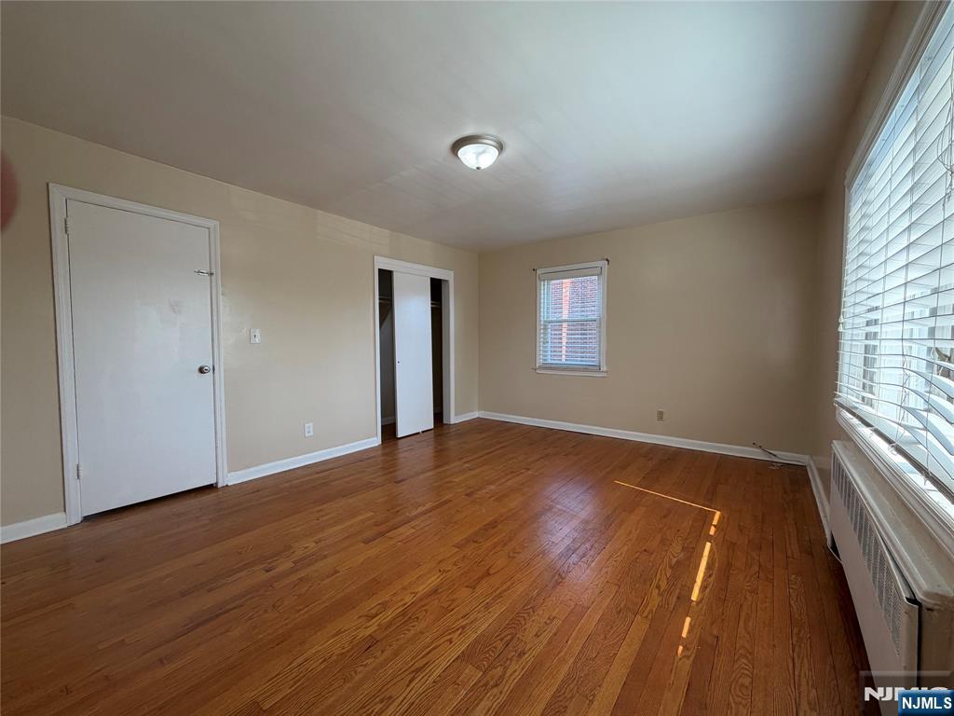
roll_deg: +0.0
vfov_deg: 85.7
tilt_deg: -3.6
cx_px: 477
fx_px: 386
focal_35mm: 14
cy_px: 358
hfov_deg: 102.1
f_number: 2.2
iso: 64
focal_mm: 2.22
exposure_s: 1/121
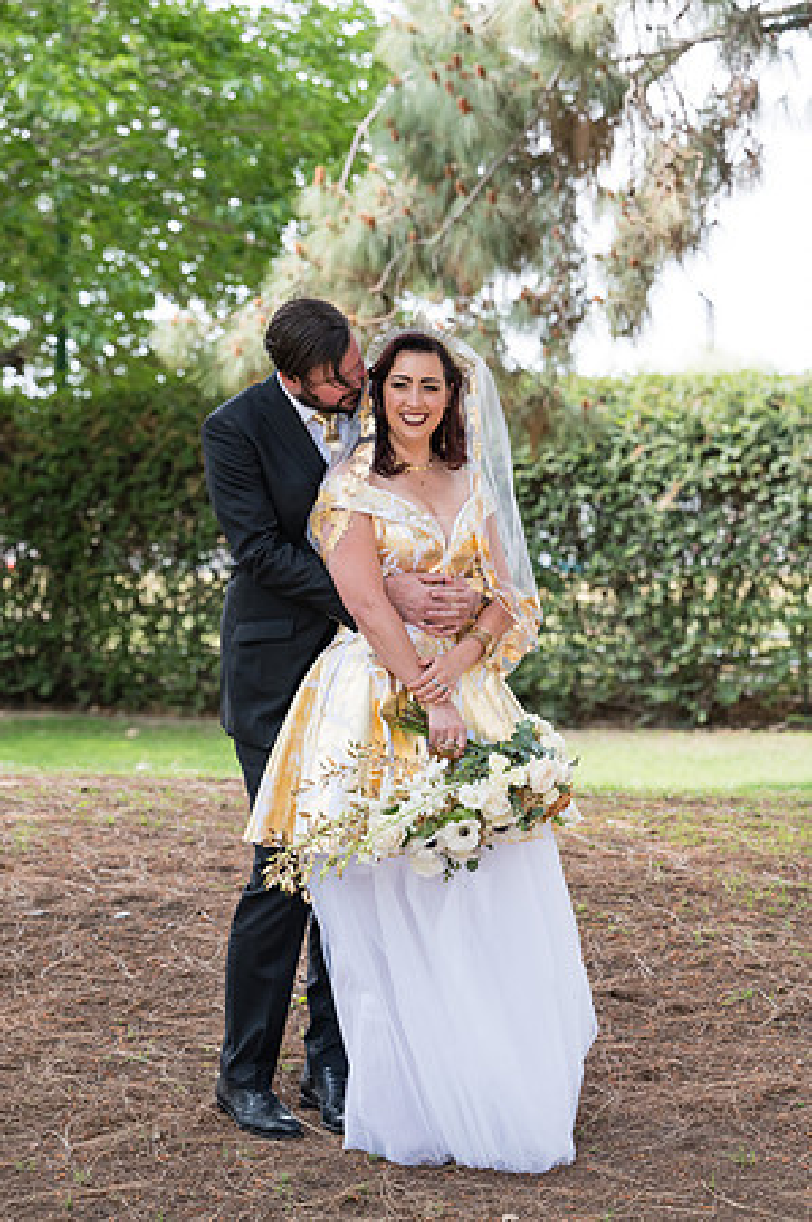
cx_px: 406
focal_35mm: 98
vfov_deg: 20.8
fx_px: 3323
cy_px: 611
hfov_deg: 13.9
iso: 500
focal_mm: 98
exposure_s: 1/640
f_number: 4.5
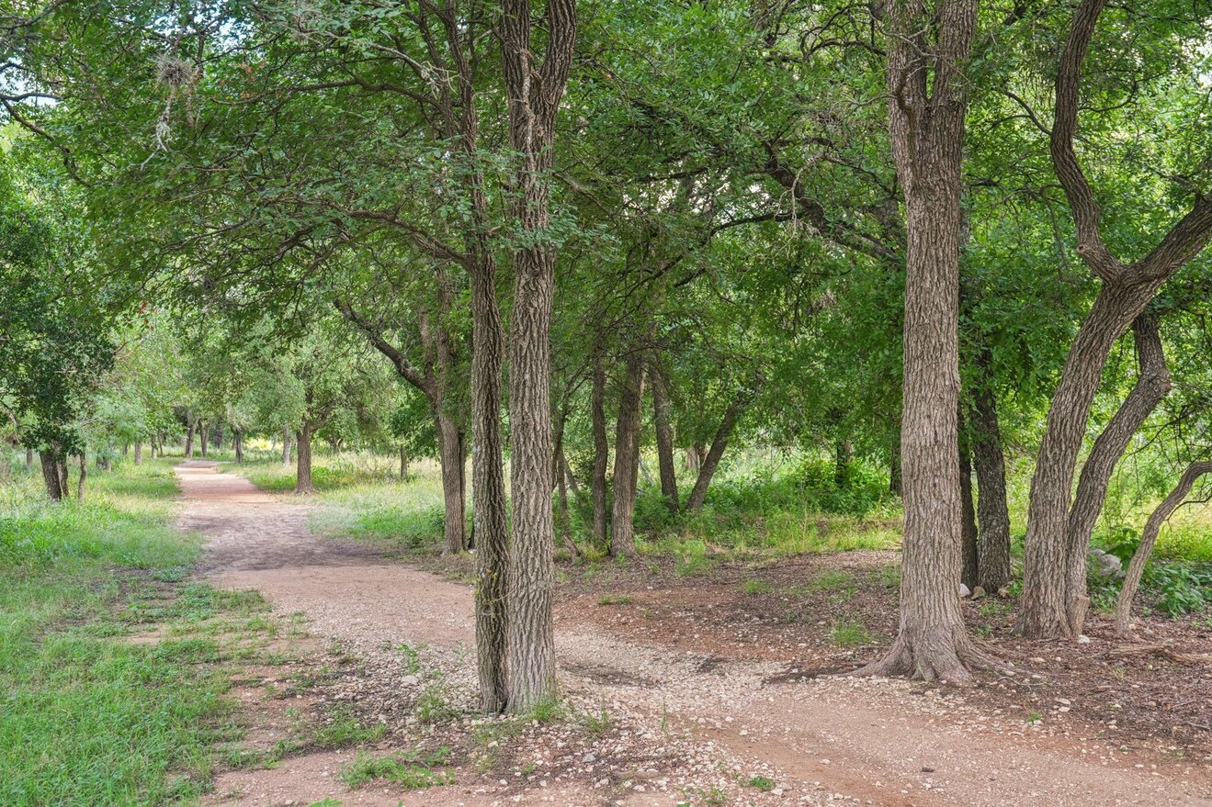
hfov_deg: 45.4
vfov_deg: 31.2
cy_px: 433
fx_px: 1447
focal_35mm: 43
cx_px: 656
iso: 200
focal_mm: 35
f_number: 5.6
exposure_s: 1/10
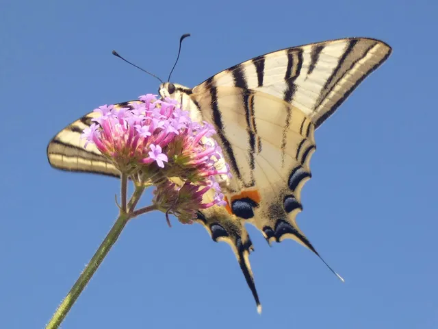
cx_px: 219
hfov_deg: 12.8
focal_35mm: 154
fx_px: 1949
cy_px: 164
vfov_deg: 9.6
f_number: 5.4
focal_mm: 27.5
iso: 80
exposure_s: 1/60
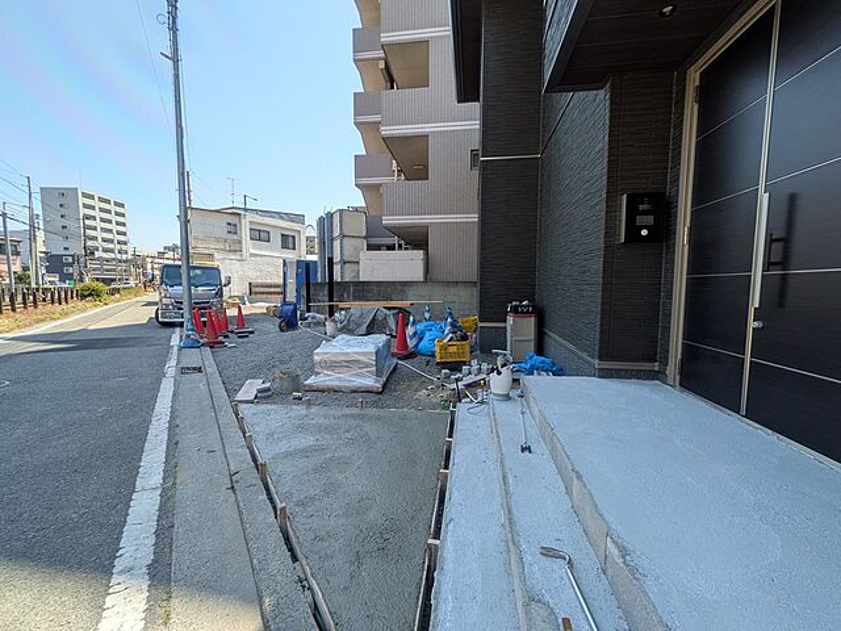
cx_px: 420
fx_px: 340
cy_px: 316
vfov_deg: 85.7
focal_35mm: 14
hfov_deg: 102.1
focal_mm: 1.83
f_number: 2.2
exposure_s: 1/809
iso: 51
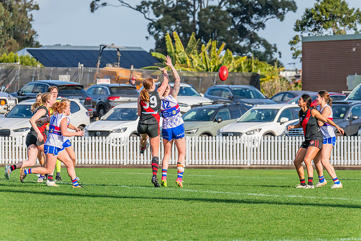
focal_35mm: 327
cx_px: 183
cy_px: 115
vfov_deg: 4.2
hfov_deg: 6.3
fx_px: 3284
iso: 800
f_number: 11
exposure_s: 1/1250
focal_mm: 310
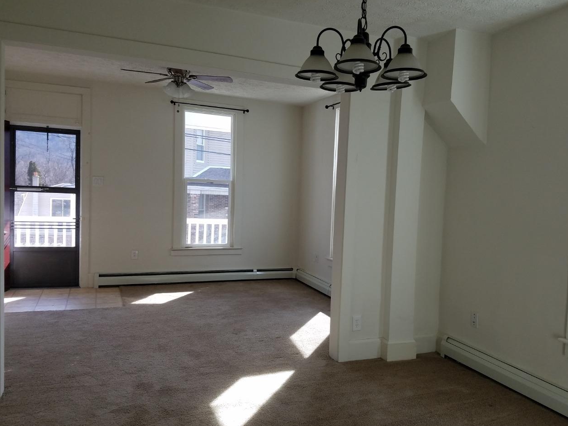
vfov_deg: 46.8
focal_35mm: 30
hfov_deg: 59.8
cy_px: 219
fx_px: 492
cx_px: 319
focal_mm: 4.2
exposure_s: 1/260
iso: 50
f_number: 1.7
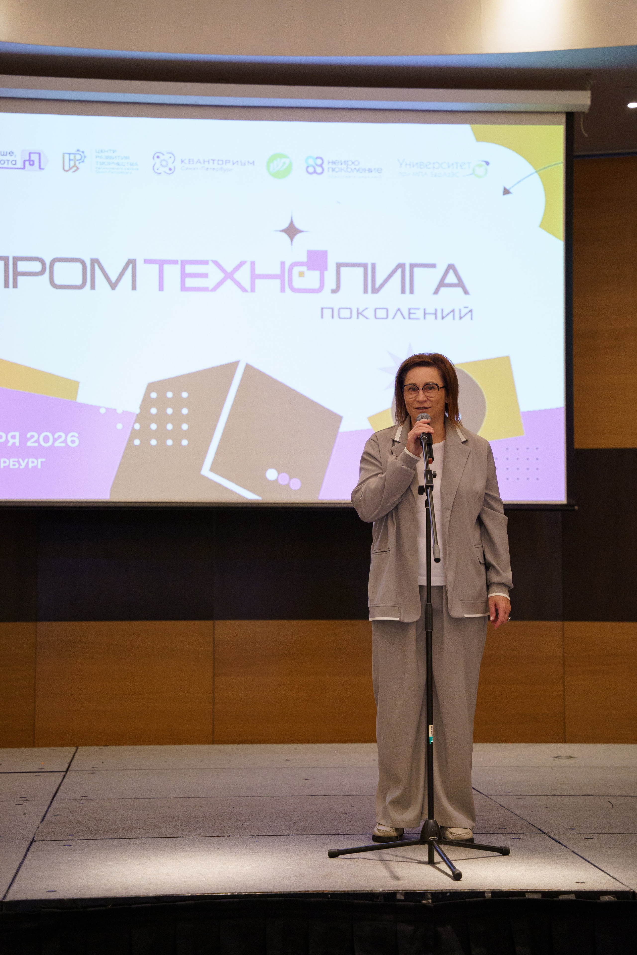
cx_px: 318
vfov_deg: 28.8
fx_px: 1858
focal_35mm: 70
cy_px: 478
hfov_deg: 19.5
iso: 4000
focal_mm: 70
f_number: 3.5
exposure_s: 1/160
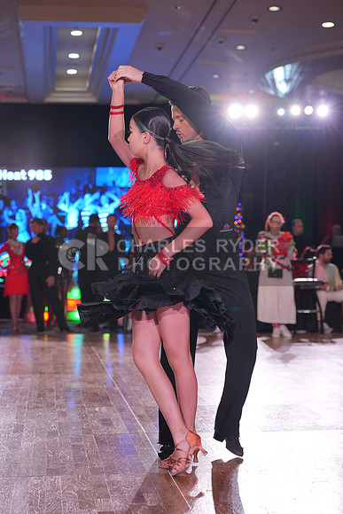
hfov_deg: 19.5
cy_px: 257
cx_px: 172
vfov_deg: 28.8
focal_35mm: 70
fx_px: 1000
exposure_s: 1/400
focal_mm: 70
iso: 1000
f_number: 4
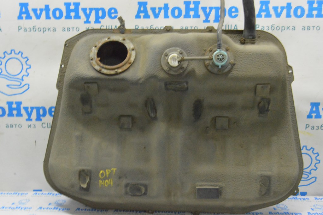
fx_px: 323
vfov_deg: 36.8
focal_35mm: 36
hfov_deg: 53.2
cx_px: 162
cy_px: 108
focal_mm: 24
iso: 6400
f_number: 20
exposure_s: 1/15
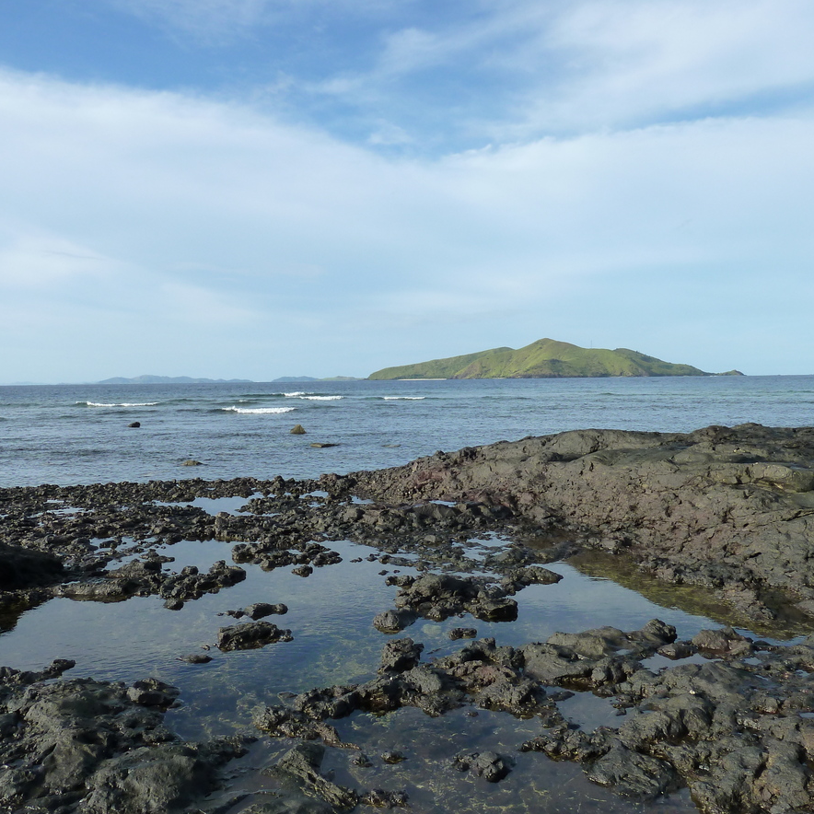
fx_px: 798
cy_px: 413
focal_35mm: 30
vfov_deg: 54.0
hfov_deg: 54.0
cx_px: 411
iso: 125
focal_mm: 4.1
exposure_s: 1/500
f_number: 4
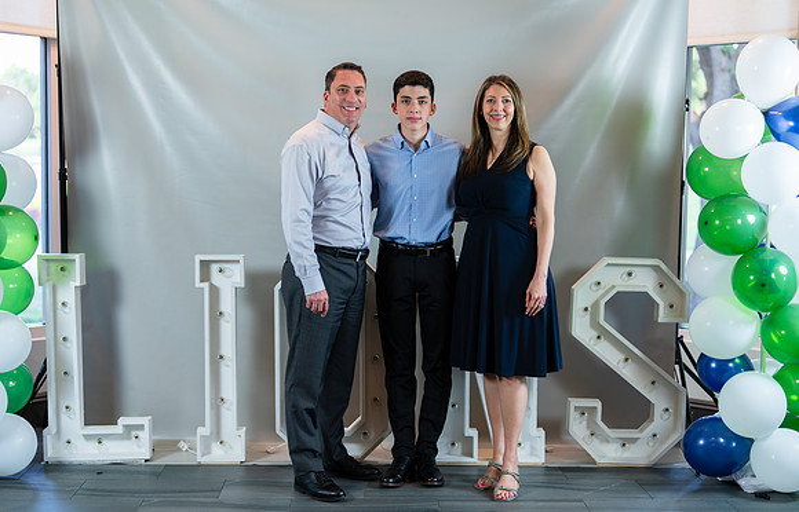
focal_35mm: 52
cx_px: 390
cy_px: 265
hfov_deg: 38.3
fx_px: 1150
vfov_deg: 25.1
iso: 500
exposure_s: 1/320
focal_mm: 50
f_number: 1.2
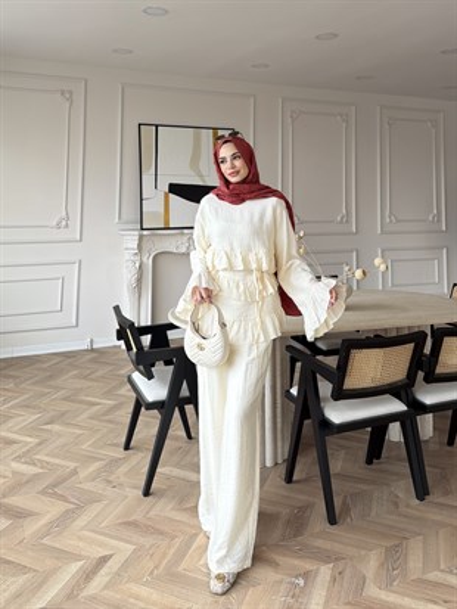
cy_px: 304
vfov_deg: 71.6
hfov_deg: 56.8
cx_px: 228
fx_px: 422
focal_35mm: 24
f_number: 1.78
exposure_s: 1/170
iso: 80
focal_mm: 6.76
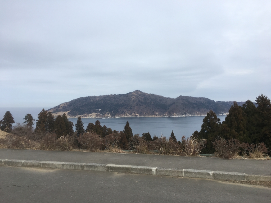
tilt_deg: +0.3
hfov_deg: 61.7
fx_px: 227
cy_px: 102
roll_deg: +0.3
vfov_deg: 48.2
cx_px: 136
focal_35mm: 29
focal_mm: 4.15
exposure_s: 1/855
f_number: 2.2
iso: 25
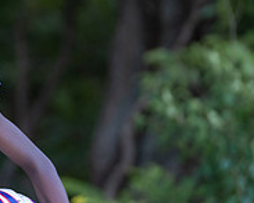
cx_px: -110
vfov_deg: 3.4
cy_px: 102
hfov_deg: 4.2
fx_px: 3417
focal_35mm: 455
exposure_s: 1/320
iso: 320
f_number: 2.8
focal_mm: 135
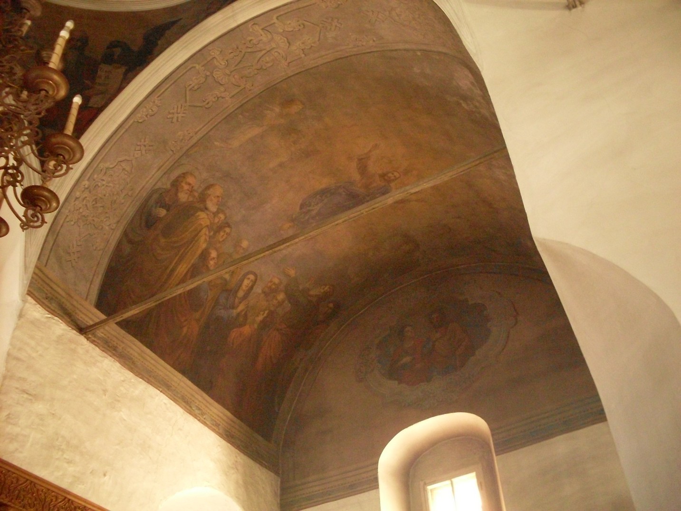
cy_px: 256
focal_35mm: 38
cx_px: 340
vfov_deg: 37.7
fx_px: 748
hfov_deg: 49.0
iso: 400
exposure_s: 1/6
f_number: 2.8
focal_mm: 6.3
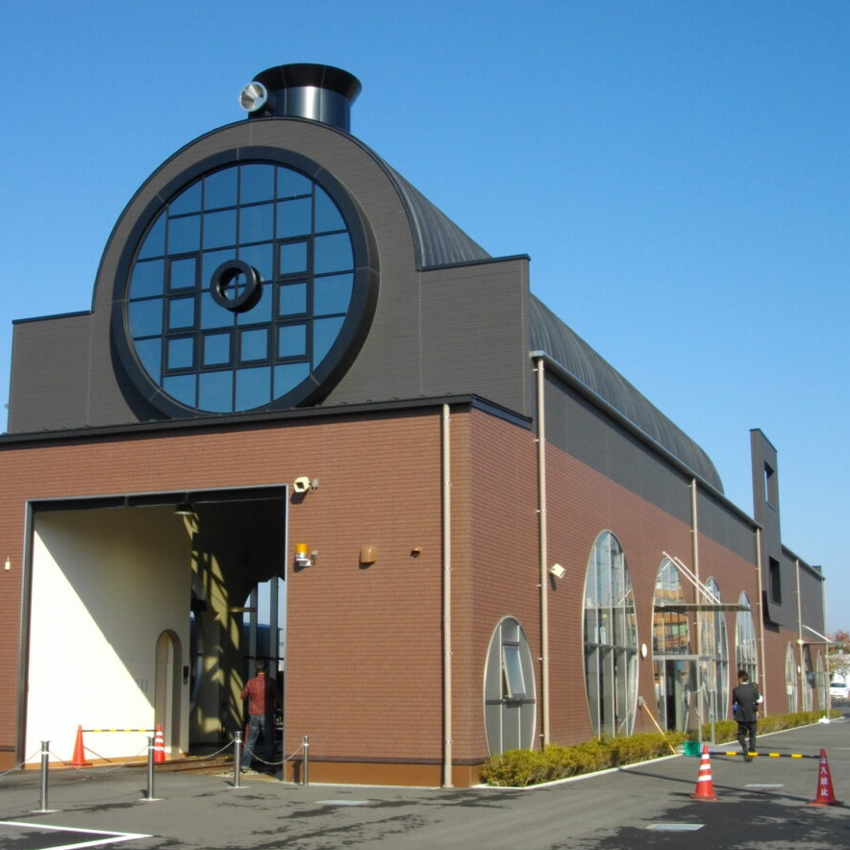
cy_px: 425
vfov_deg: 35.4
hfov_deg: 35.2
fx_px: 1333
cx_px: 344
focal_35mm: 48
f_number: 6.3
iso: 100
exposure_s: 1/320
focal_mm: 7.1
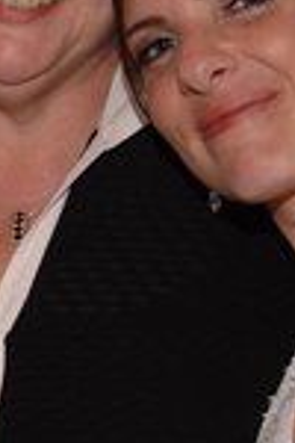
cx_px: -77
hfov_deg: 6.7
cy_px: 179
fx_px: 2507
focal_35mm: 204
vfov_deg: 10.1
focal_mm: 32
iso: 400
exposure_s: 1/50
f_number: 5.6
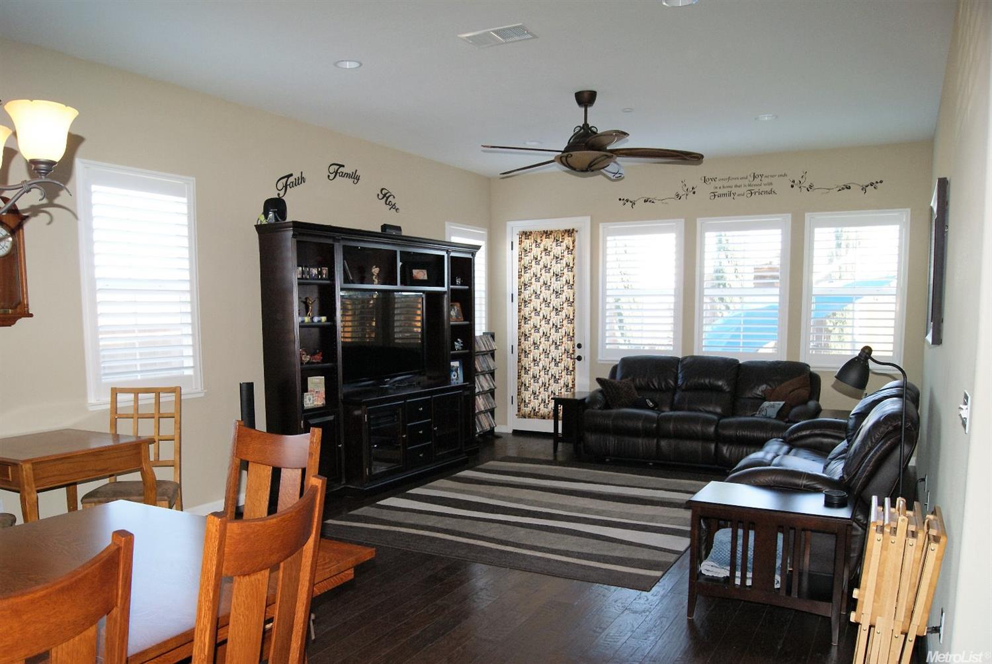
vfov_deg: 48.0
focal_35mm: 27
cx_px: 496
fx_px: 745
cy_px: 332
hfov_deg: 67.3
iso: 400
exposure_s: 1/60
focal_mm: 18
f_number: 5.6
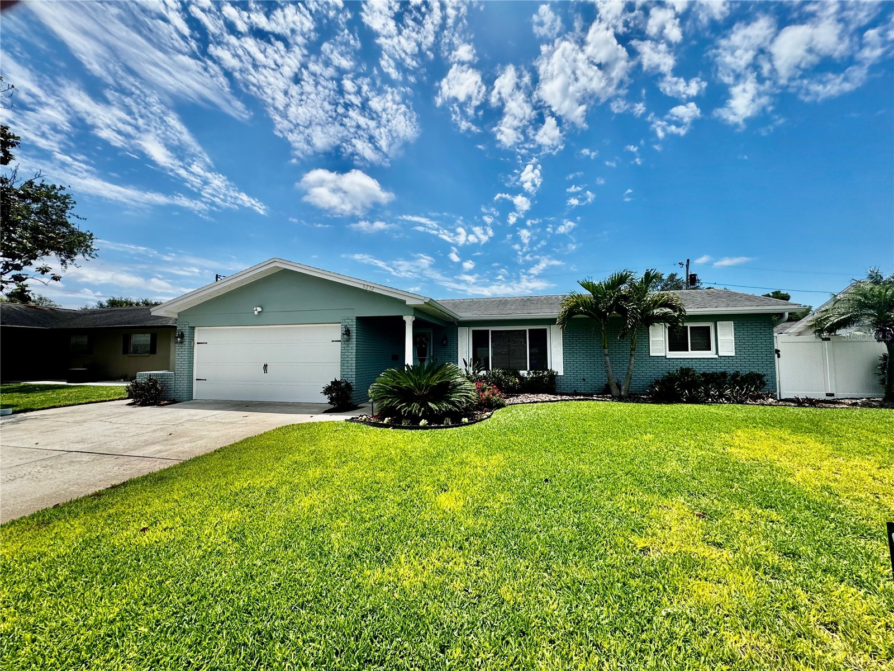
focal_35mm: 14
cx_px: 447
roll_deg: -0.6
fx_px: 362
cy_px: 336
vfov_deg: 85.7
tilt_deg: +3.5
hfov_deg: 102.1
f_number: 2.2
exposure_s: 1/2674
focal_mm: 2.22
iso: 50
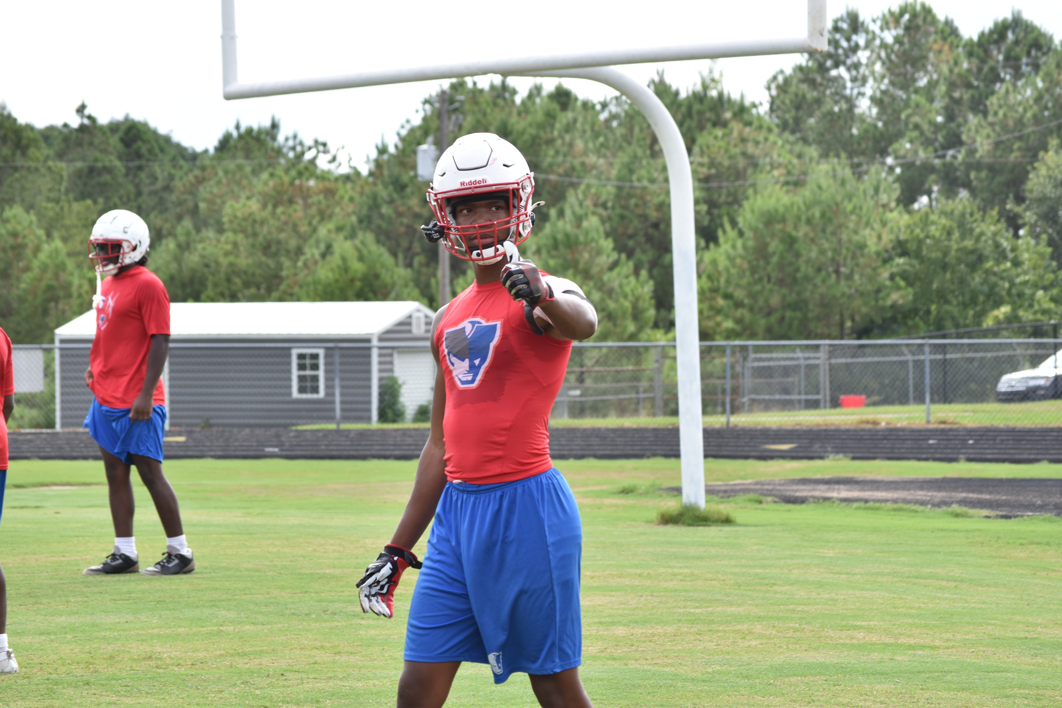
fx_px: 4513
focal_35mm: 153
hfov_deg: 13.4
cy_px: 354
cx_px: 531
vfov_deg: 9.0
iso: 200
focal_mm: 102
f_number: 9
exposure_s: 1/320
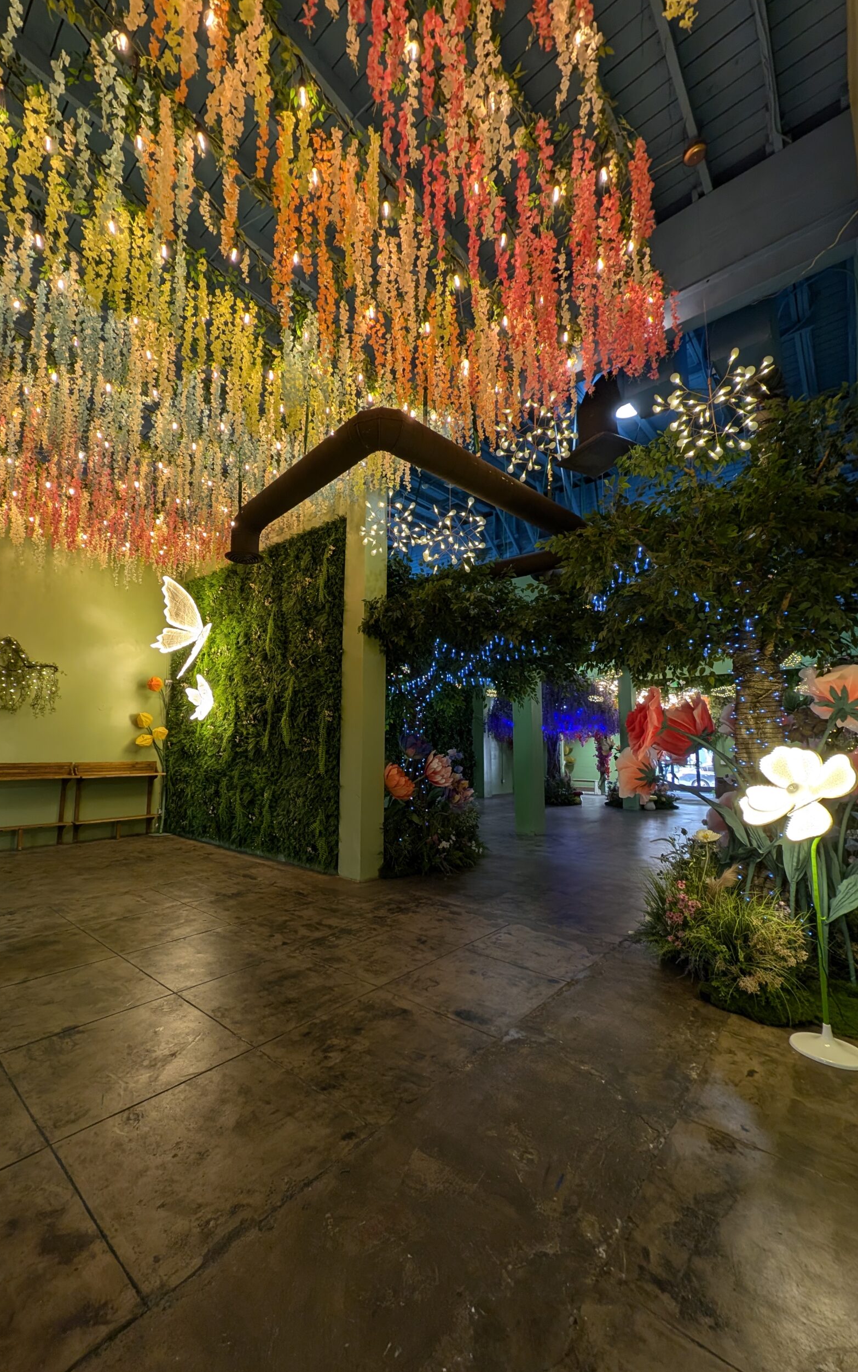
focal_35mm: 13
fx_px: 486
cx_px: 370
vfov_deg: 109.4
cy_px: 688
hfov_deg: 82.4
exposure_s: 1/30
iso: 41
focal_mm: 2.23
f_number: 1.95
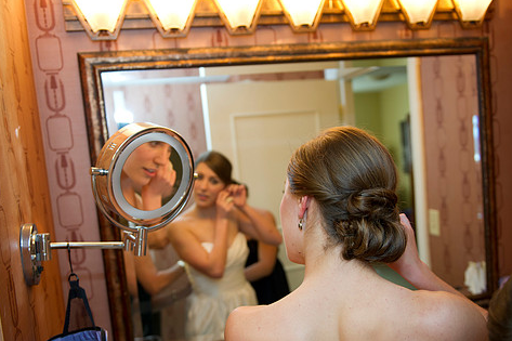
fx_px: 540
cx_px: 258
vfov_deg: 34.9
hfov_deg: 50.7
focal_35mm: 38
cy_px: 205
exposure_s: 1/125
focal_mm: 31
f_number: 2.8
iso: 640
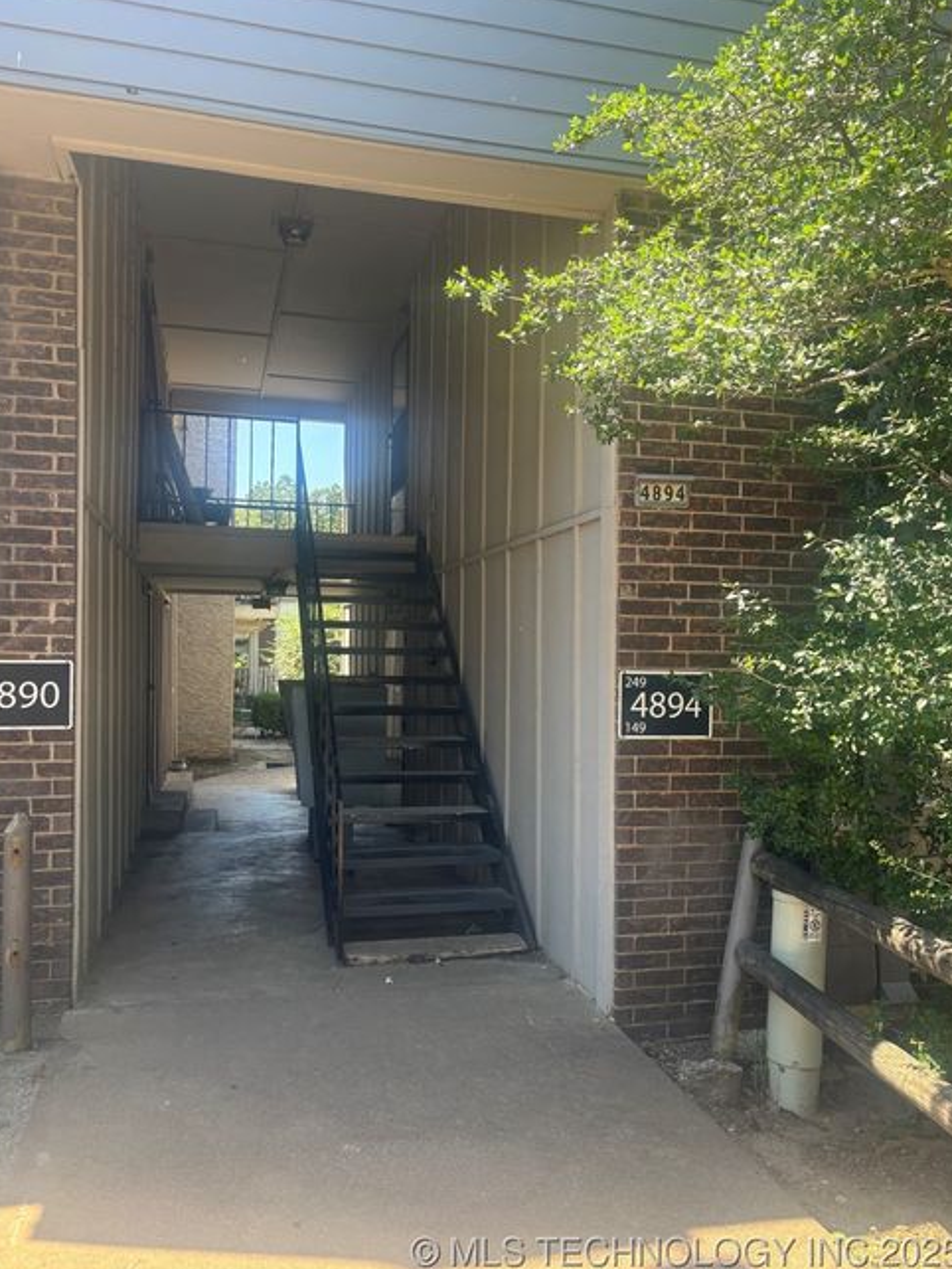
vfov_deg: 65.3
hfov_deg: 51.4
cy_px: 632
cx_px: 476
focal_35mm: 27
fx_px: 989
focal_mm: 5.96
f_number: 1.6
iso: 50
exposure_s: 1/454
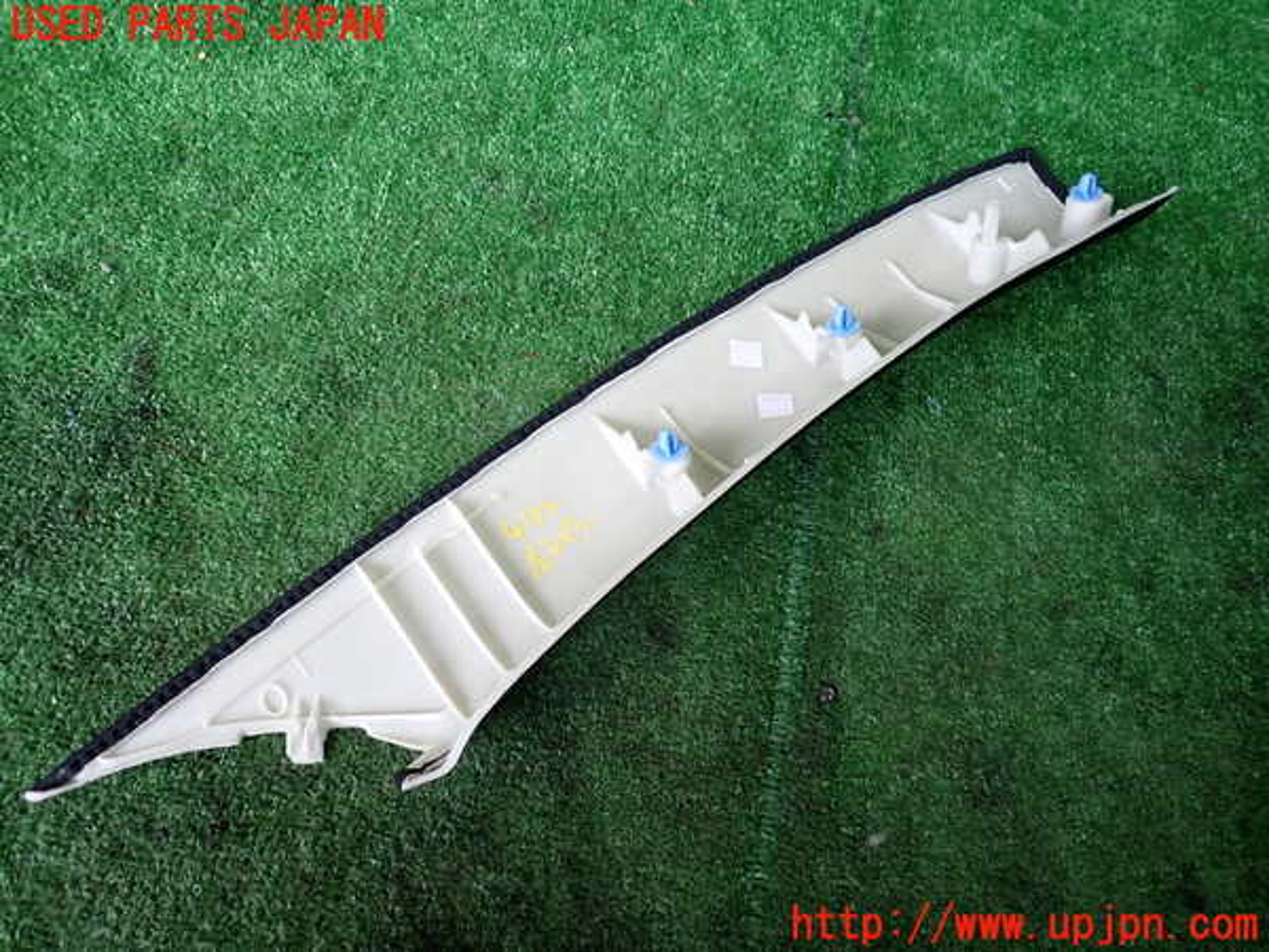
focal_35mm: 25
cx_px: 634
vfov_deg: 54.9
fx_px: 916
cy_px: 476
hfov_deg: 69.4
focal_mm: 4.5
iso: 200
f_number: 2
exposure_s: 1/40
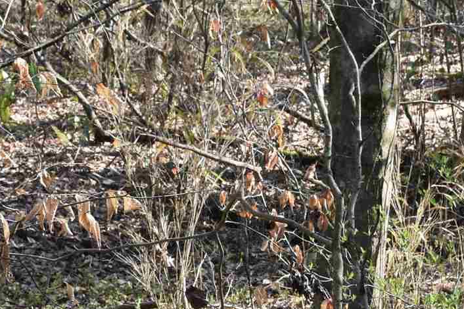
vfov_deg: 6.5
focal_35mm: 209
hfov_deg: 9.8
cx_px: 383
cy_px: 325
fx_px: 2692
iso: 800
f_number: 8
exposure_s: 1/400
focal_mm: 32
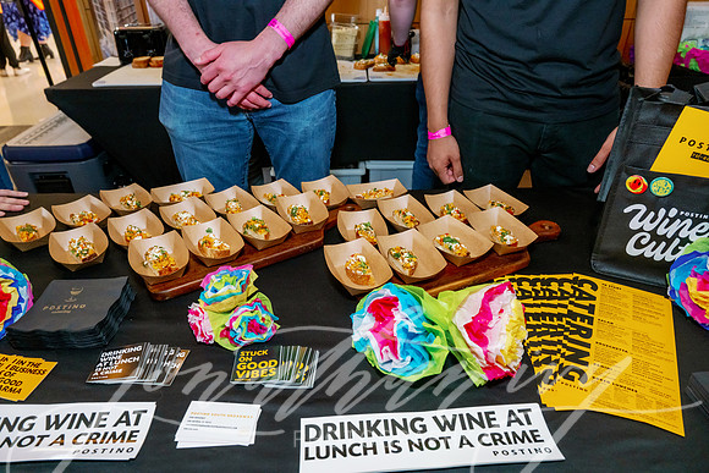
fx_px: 473
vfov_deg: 53.2
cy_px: 236
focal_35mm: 24
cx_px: 354
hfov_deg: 73.7
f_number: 6.3
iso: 2000
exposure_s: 1/100
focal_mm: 24
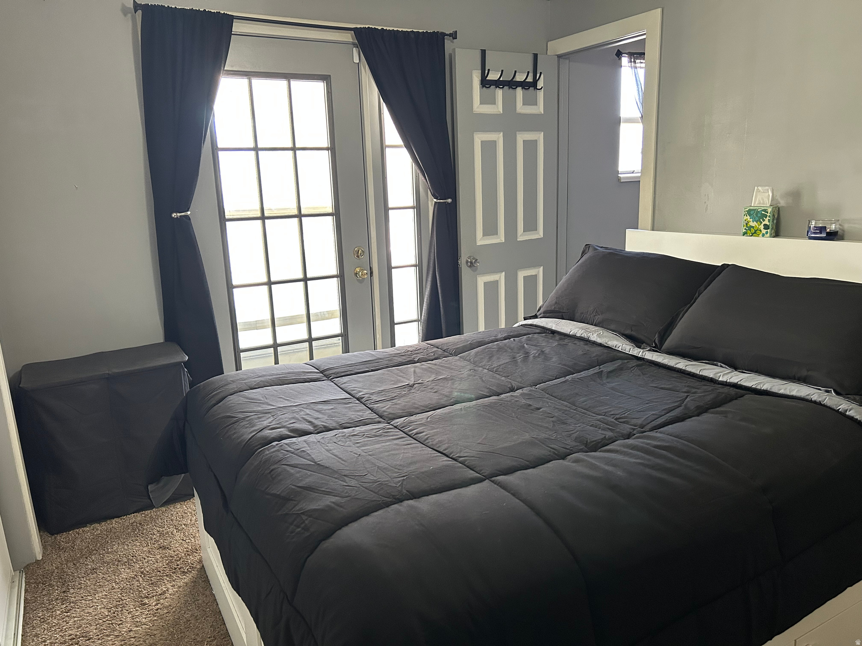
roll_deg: +1.9
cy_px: 323
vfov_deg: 53.1
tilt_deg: -13.4
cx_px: 431
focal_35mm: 26
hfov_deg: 67.3
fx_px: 647
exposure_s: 1/60
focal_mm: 5.7
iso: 320
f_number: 1.5
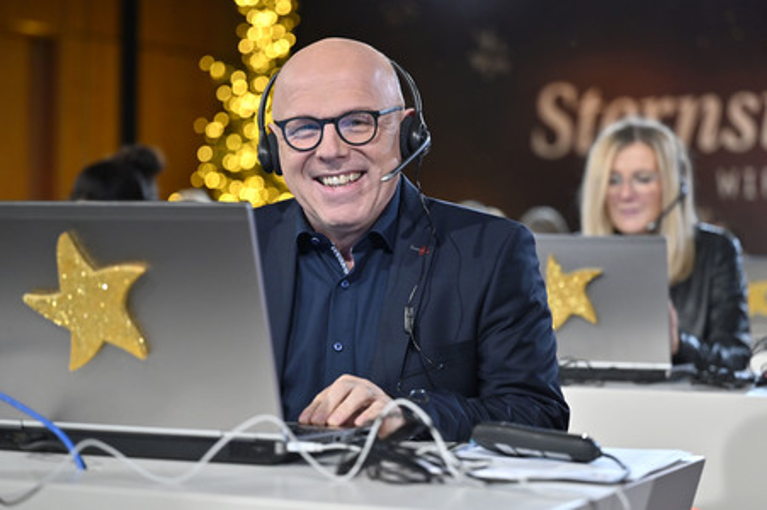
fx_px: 1512
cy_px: 255
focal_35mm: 71
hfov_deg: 28.5
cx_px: 384
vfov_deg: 19.2
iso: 1600
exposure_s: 1/250
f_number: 2.8
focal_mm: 71
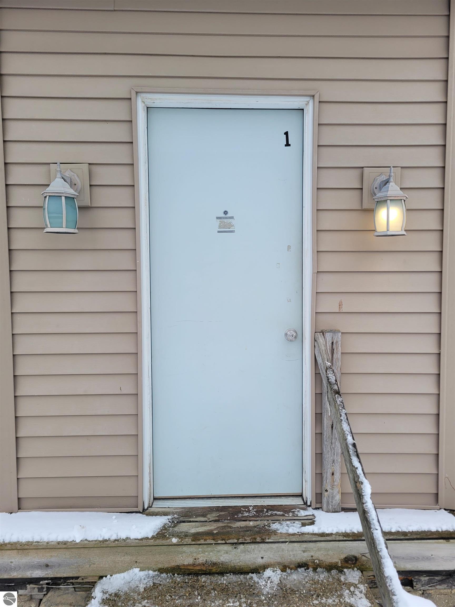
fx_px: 456
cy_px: 304
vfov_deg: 67.3
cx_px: 228
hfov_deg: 53.1
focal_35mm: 26
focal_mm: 5.4
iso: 40
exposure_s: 1/348
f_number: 1.8
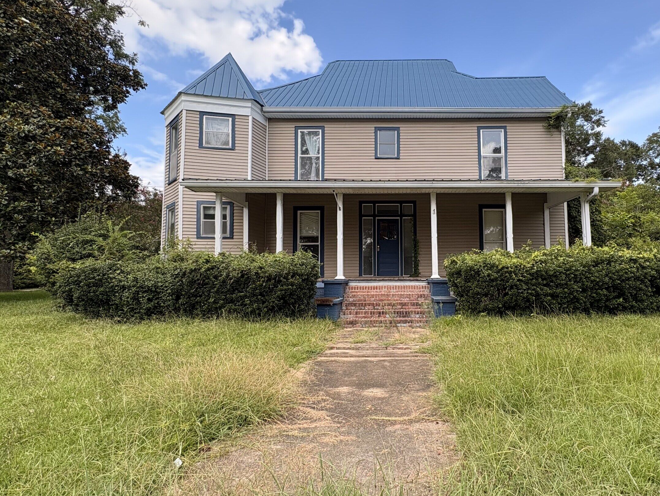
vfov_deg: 66.0
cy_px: 256
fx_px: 381
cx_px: 402
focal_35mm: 20
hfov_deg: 80.6
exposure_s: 1/529
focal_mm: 2.22
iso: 50
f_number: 2.2
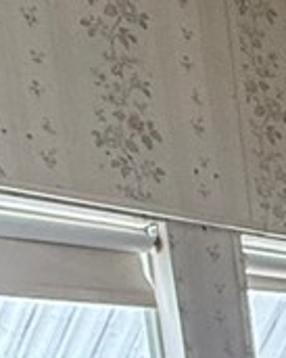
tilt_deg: -5.5
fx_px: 1353
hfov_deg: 10.4
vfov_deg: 13.1
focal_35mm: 128
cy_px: 699
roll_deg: +4.6
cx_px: 691
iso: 250
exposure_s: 1/99
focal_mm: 2.22
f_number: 2.2
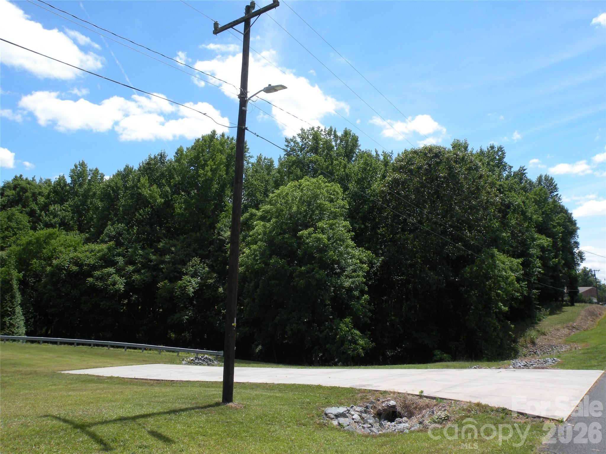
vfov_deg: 51.4
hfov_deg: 65.3
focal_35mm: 27
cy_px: 227
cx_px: 303
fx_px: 473
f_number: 6.3
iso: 64
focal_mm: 4.7
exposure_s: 1/237
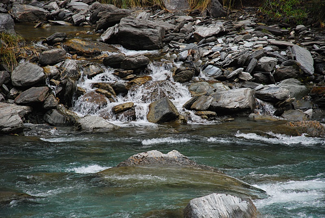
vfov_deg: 6.8
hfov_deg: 10.1
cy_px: 109
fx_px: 1831
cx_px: 162
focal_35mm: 202
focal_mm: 135
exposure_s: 1/800
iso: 400
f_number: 5.6
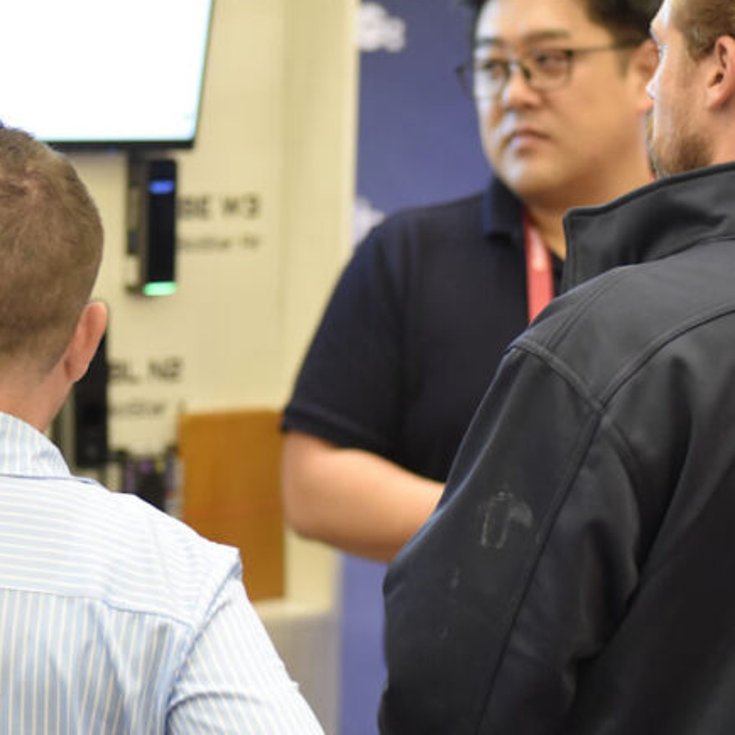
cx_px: 402
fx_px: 4804
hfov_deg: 8.7
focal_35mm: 200
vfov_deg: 8.7
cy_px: 488
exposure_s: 1/125
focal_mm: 100
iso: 3200
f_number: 2.8
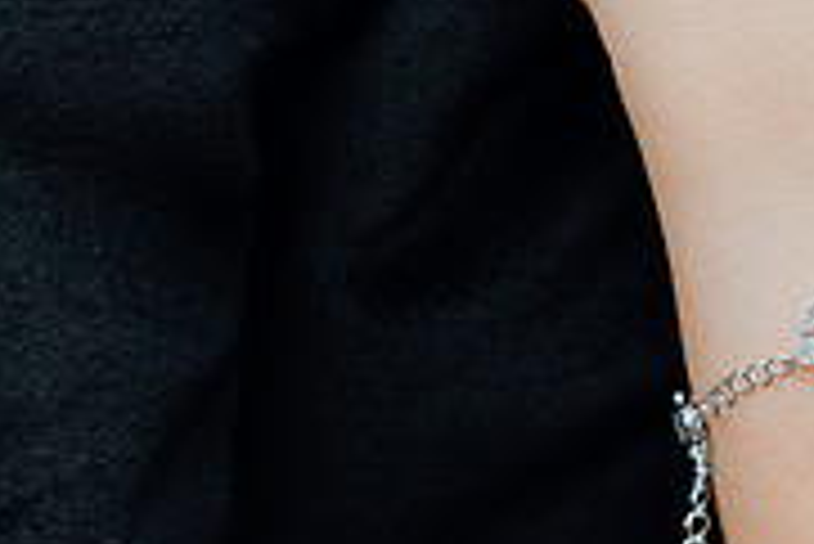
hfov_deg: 8.8
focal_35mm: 231
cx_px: 1003
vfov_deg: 6.0
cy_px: 290
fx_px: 5227
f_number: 3.5
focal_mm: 48
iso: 125
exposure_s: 1/160
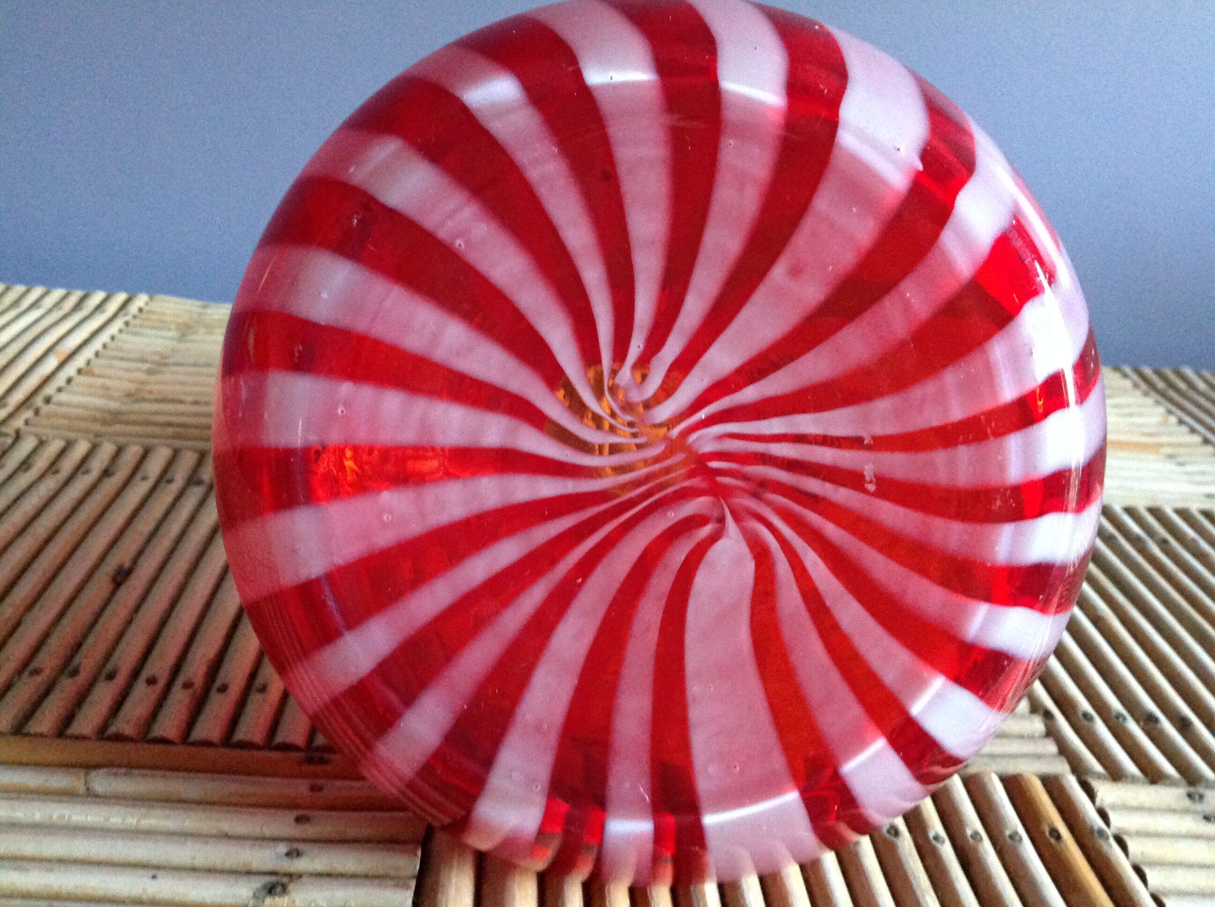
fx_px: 1227
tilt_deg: -21.9
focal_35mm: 35
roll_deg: -5.2
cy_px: 454
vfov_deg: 40.6
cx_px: 608
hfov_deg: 52.7
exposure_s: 1/15
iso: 640
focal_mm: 4.28
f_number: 2.4
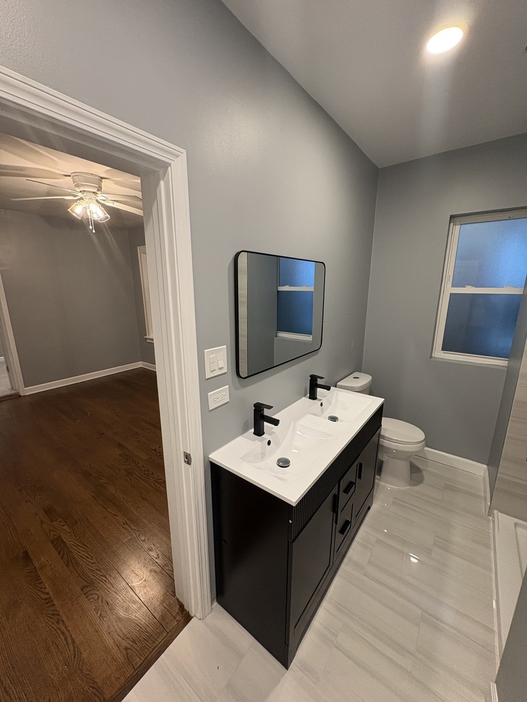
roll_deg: -0.5
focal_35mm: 14
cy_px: 351
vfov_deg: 102.1
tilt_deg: -11.4
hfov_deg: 85.7
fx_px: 284
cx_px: 264
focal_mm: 2.22
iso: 200
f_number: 2.2
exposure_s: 1/60
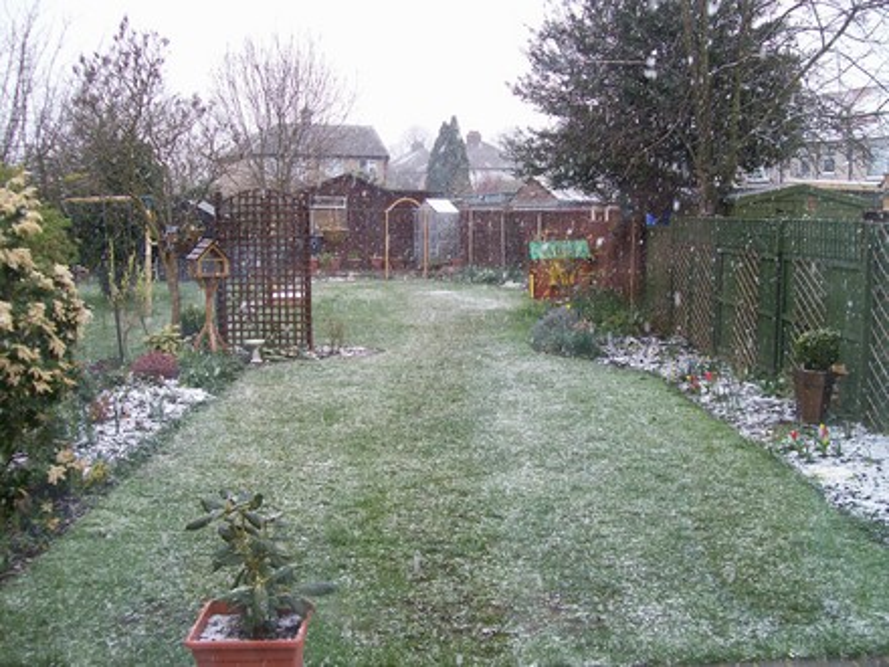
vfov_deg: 39.7
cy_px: 334
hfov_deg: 51.4
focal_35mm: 36
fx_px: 925
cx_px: 444
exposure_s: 1/111
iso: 80
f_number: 2.7
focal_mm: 6
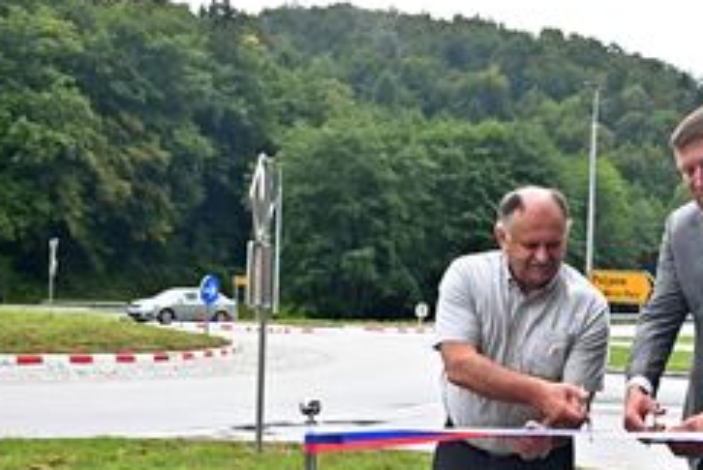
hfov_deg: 30.5
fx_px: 1271
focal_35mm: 65
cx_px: 517
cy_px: 305
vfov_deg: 20.9
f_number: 6.3
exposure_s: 1/4000
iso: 1600
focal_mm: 35
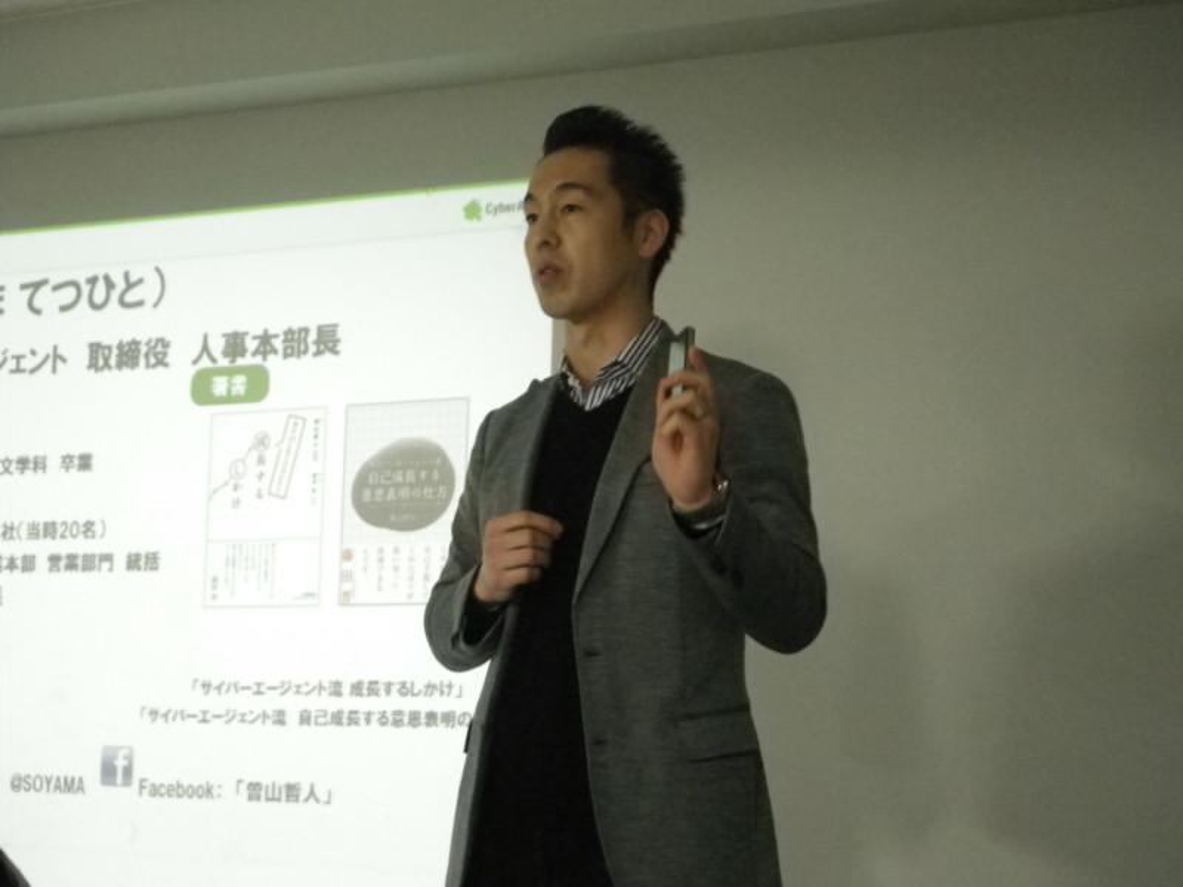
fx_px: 2119
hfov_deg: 31.2
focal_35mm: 62
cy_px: 444
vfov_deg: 23.7
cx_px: 592
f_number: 4.6
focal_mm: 11.1
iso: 800
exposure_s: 1/25
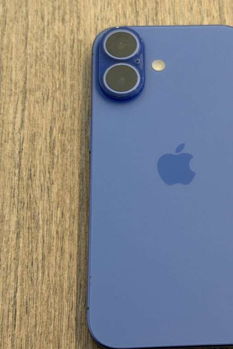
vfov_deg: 30.1
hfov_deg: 20.1
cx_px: 188
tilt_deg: -64.2
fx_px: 650
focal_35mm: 67
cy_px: 174
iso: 50
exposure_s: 1/120
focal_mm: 6.76
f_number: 1.78
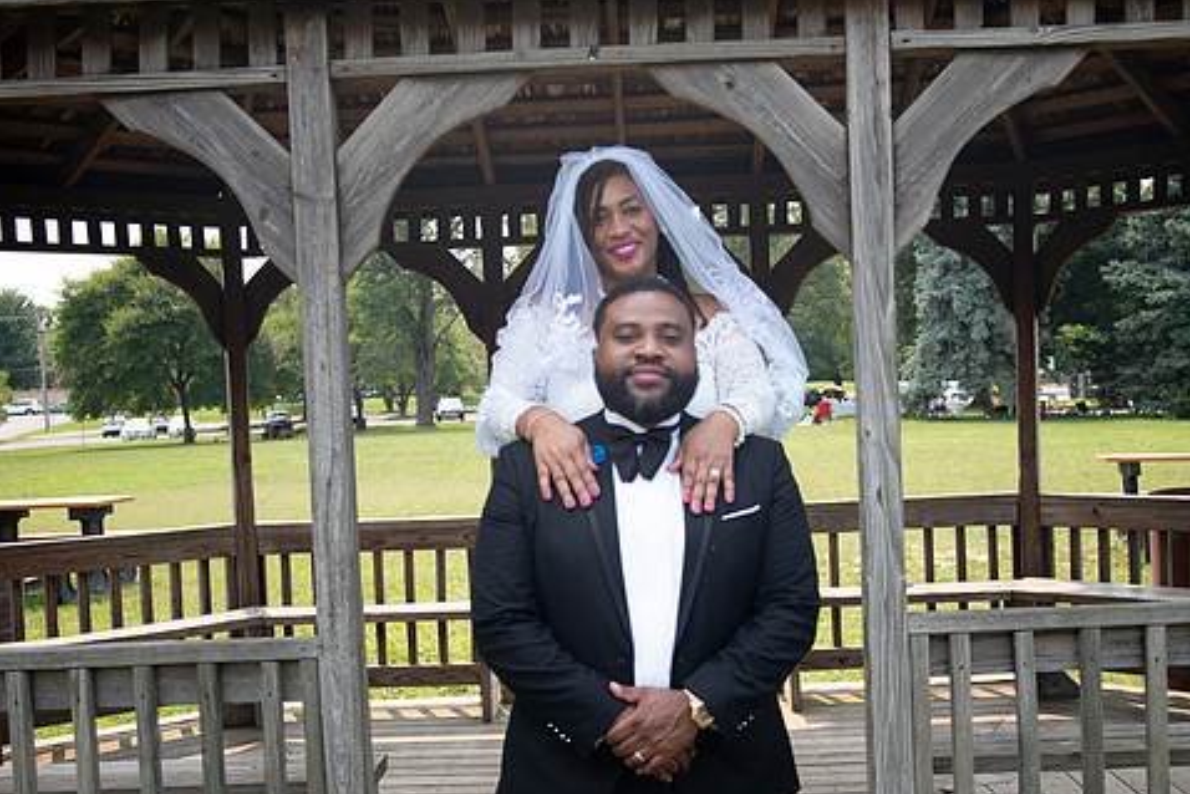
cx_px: 640
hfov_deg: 38.8
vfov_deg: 26.5
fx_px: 1686
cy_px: 467
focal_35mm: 51
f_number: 4.2
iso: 800
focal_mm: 41
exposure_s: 1/1600
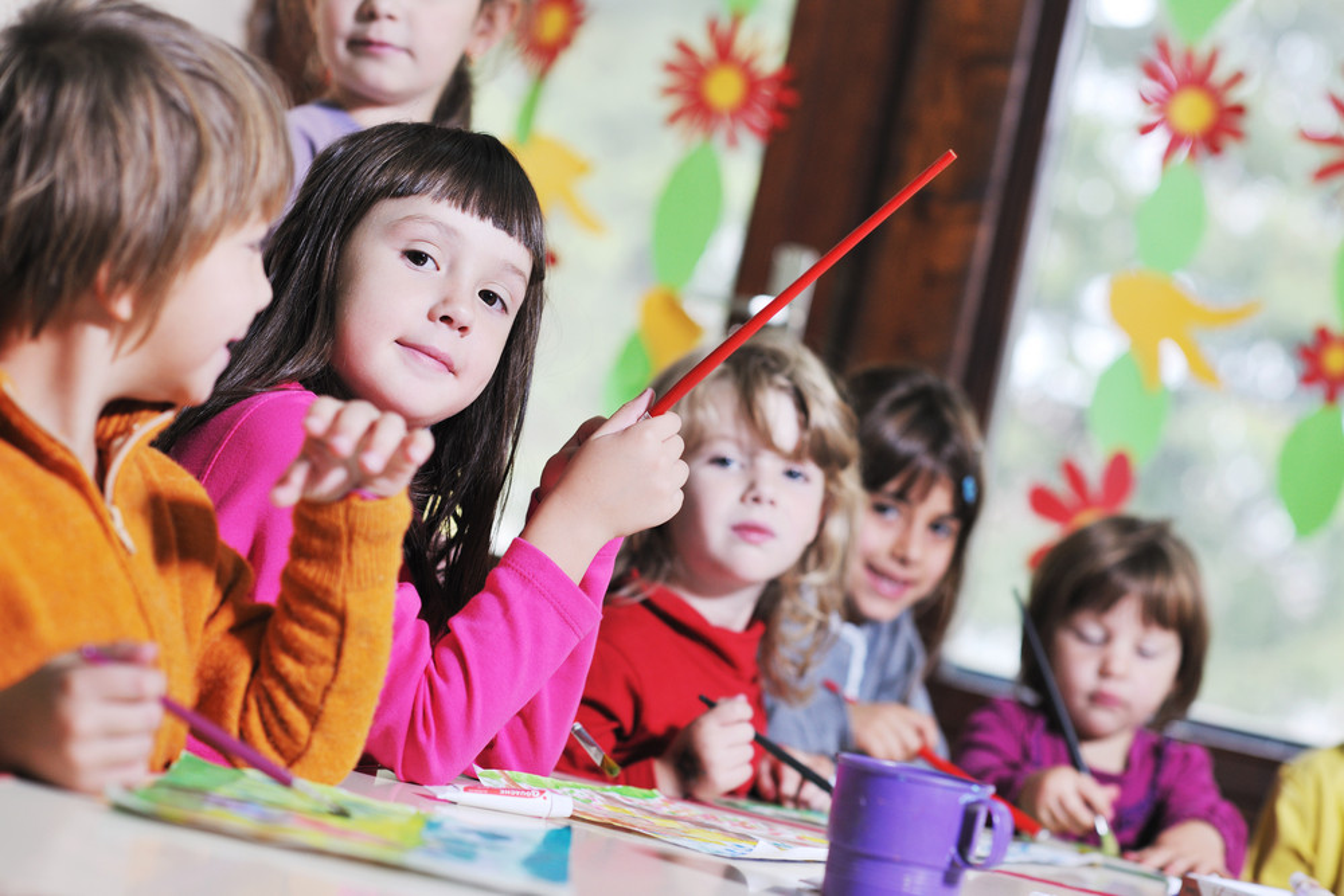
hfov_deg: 23.9
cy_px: 448
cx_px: 672
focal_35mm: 85
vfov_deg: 16.1
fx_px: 3174
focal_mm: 85
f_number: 3.2
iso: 200
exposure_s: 1/160
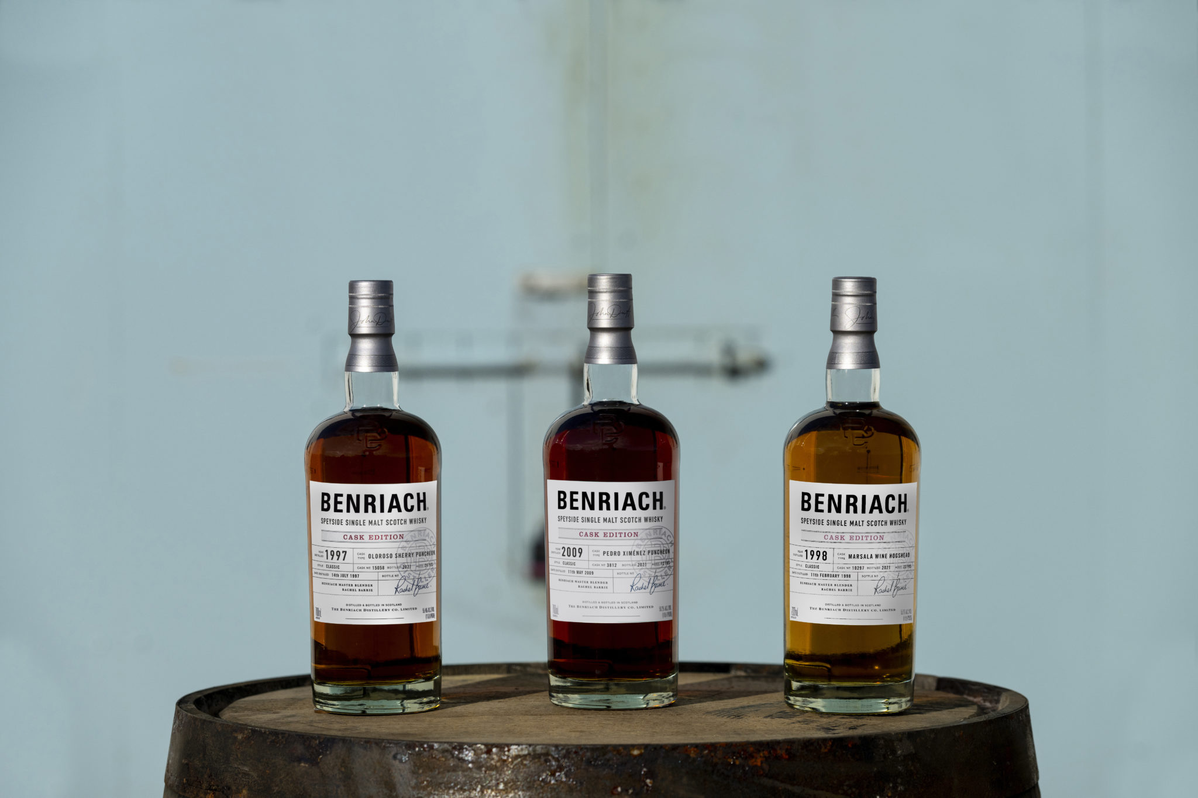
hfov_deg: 15.2
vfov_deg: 10.2
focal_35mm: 135
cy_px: 399
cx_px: 599
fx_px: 4492
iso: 200
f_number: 4
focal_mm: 135
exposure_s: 1/1250
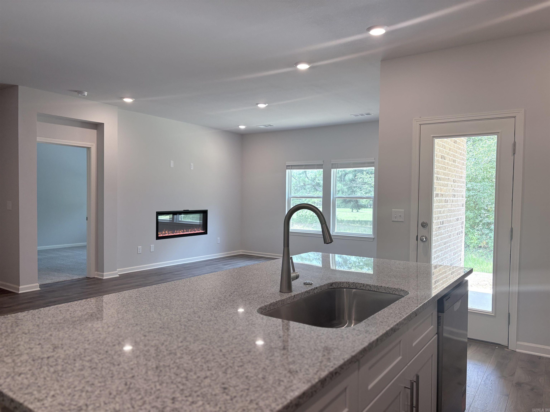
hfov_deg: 67.3
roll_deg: -0.3
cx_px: 275
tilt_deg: -1.1
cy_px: 206
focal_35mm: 26
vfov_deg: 53.1
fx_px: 413
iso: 80
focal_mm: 5.96
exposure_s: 1/123
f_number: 1.6
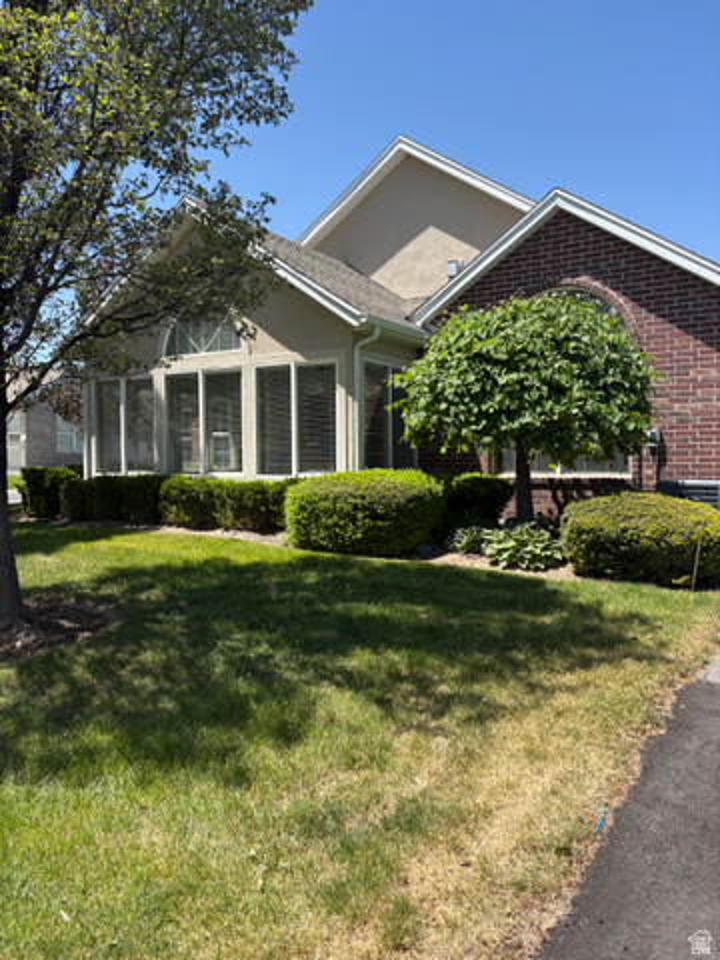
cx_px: 360
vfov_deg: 67.3
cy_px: 480
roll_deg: +0.3
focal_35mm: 26
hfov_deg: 53.1
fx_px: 721
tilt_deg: -0.7
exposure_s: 1/1587
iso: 50
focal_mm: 5.96
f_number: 1.6
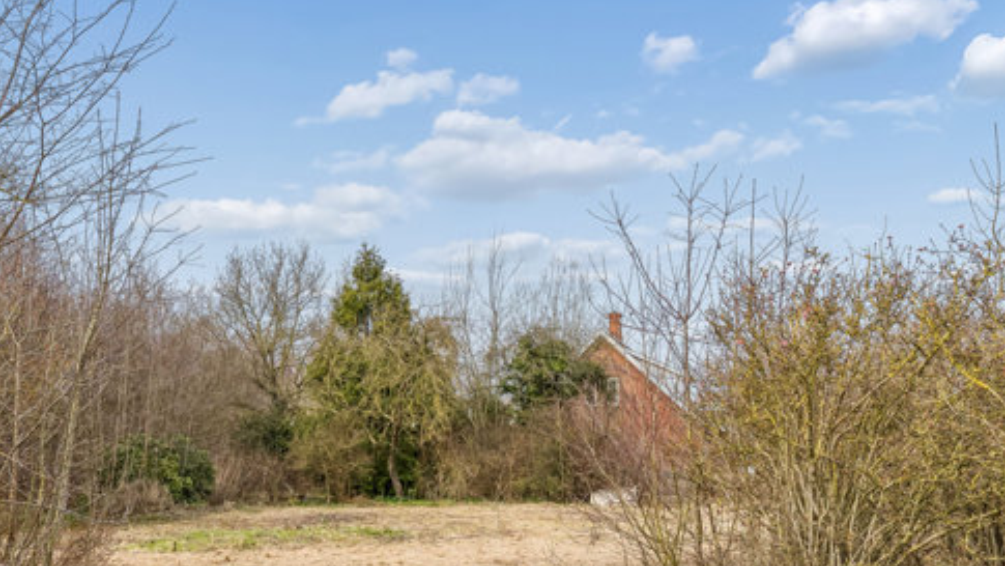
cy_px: 399
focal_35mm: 39
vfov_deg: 30.2
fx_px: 1036
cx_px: 373
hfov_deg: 51.2
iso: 250
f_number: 8
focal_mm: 15
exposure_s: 1/500
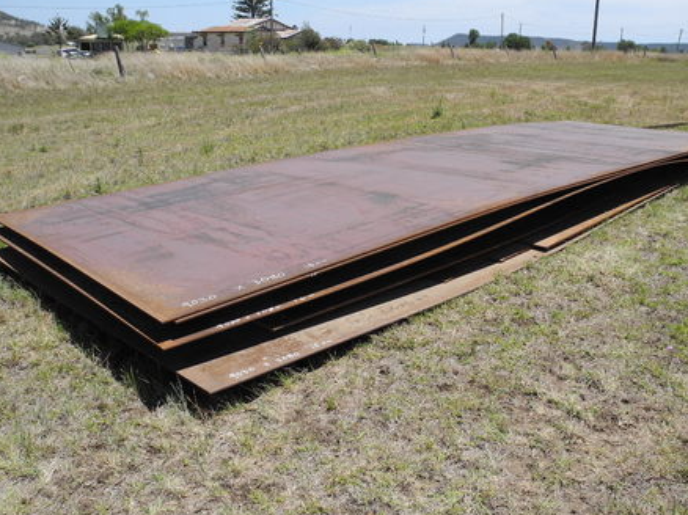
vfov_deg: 44.1
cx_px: 380
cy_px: 265
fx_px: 636
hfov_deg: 56.7
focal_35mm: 32
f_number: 4
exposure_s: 1/858
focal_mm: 6
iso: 100
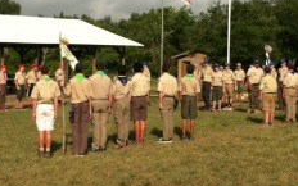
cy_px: 54
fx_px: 828
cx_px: 128
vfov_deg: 12.8
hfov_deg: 20.4
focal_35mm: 102
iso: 80
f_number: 2.8
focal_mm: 3.85
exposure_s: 1/1667
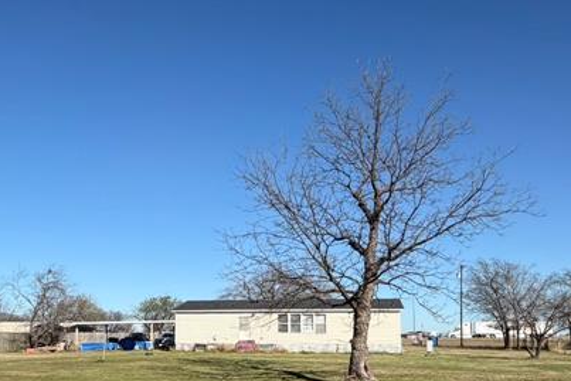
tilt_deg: +4.5
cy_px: 293
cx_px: 245
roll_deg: -0.2
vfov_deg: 35.1
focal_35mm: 37
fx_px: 587
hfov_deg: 51.7
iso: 20
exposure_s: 1/789
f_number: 2.2
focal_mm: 2.22
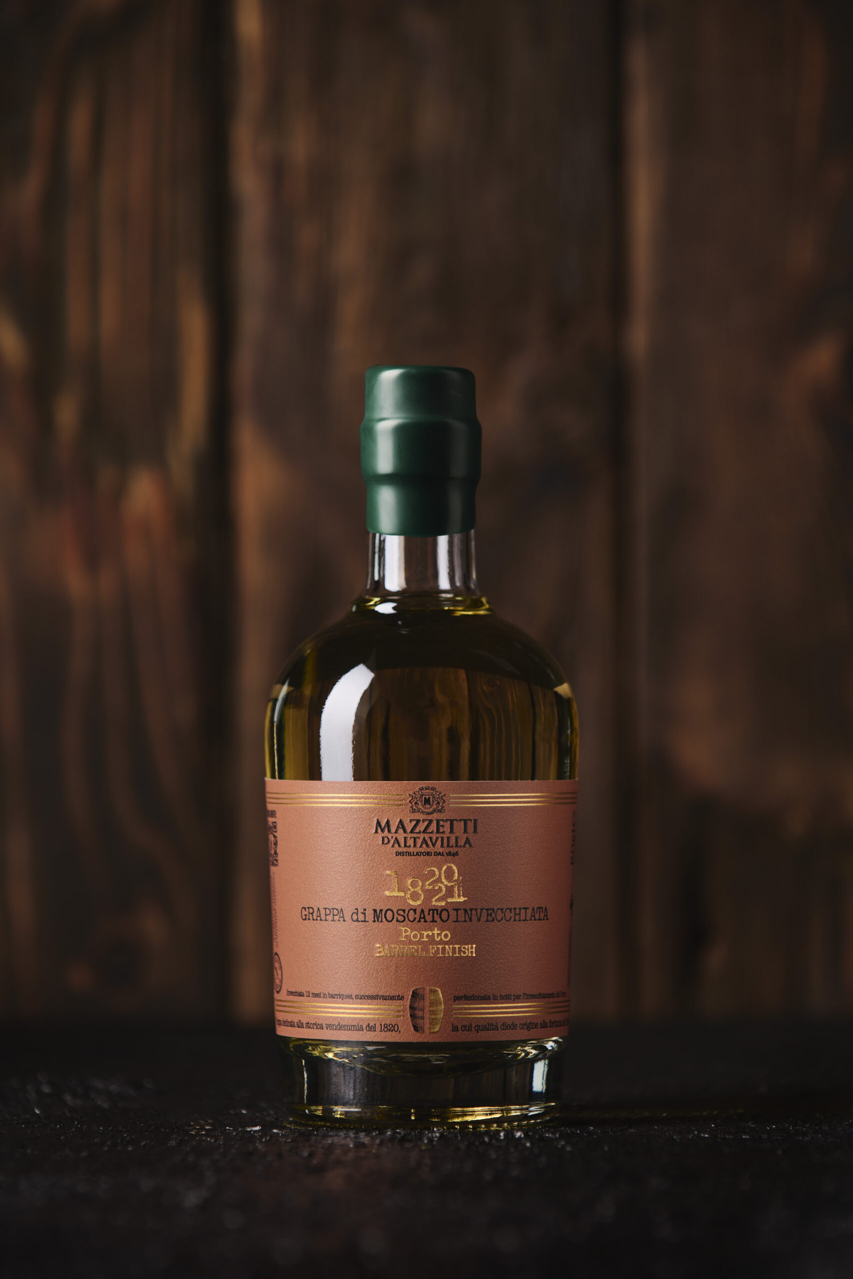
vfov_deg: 13.2
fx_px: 5508
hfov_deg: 8.9
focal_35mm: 155
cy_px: 640
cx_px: 426
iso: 64
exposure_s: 1/160
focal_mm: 155
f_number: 5.6
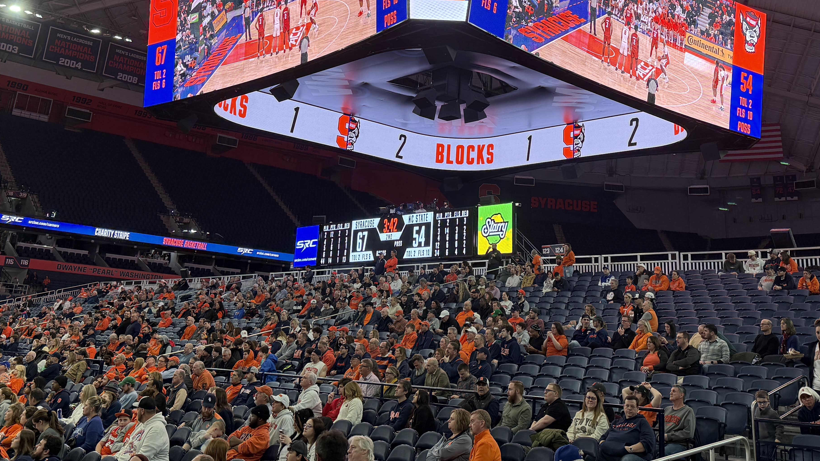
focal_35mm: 41
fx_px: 891
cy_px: 7
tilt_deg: +21.4
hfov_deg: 49.3
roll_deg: -2.9
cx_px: 460
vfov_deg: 27.4
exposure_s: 1/243
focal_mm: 6.76
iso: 125
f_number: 1.78
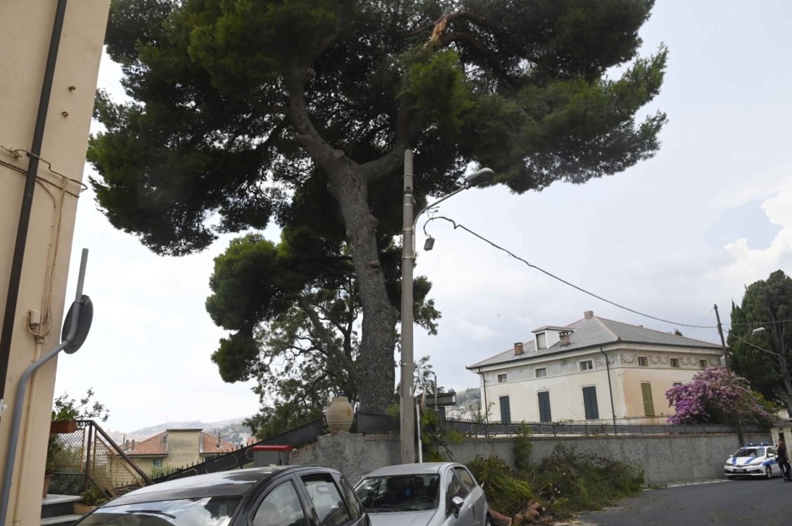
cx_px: 394
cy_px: 271
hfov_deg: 71.6
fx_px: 549
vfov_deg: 51.2
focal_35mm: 25
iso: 1600
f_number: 13
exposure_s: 1/640
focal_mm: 24
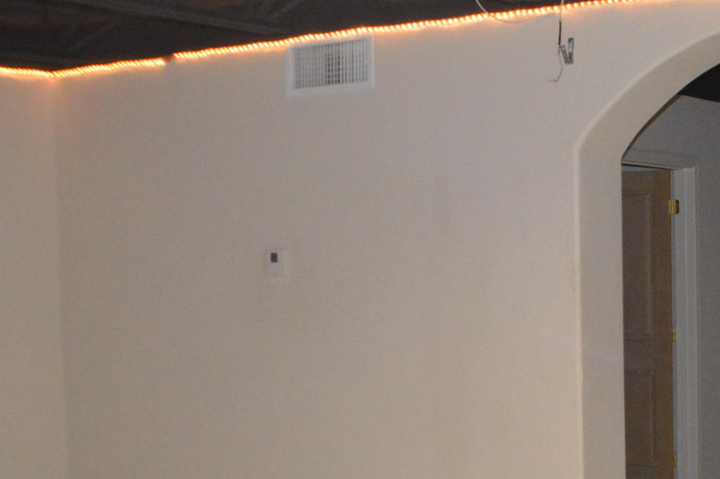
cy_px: 364
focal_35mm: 91
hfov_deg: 22.1
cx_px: 581
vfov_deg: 14.9
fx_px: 1818
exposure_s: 1/60
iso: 3200
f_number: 4
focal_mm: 26
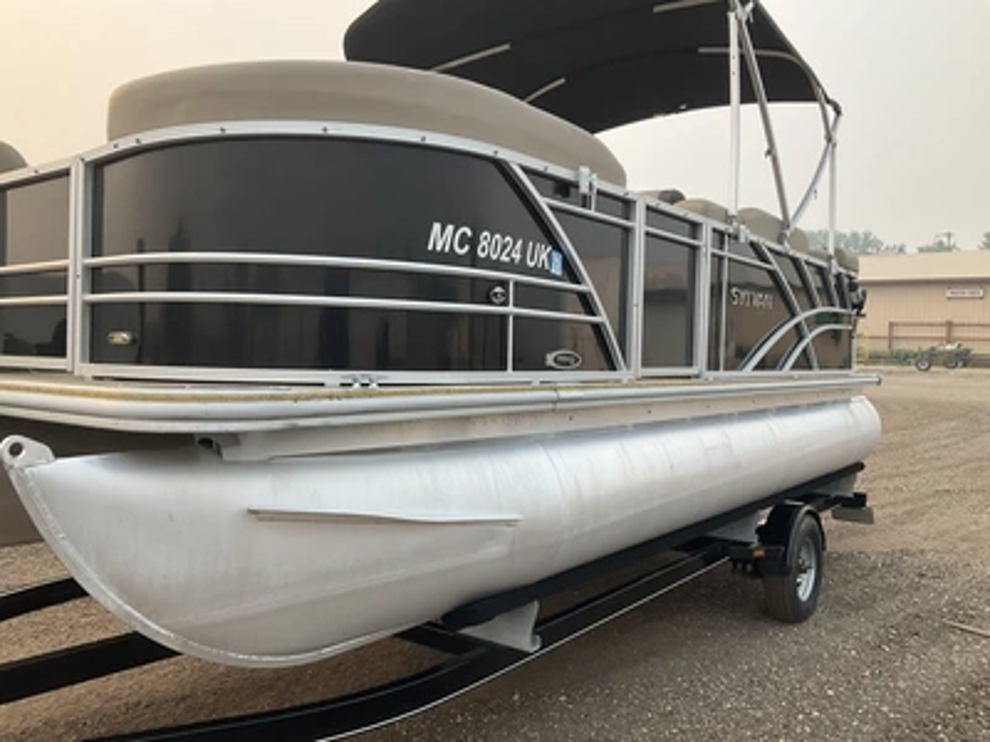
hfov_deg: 61.7
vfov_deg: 48.2
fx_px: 829
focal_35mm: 29
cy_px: 371
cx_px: 495
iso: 25
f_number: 1.8
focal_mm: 3
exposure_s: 1/465
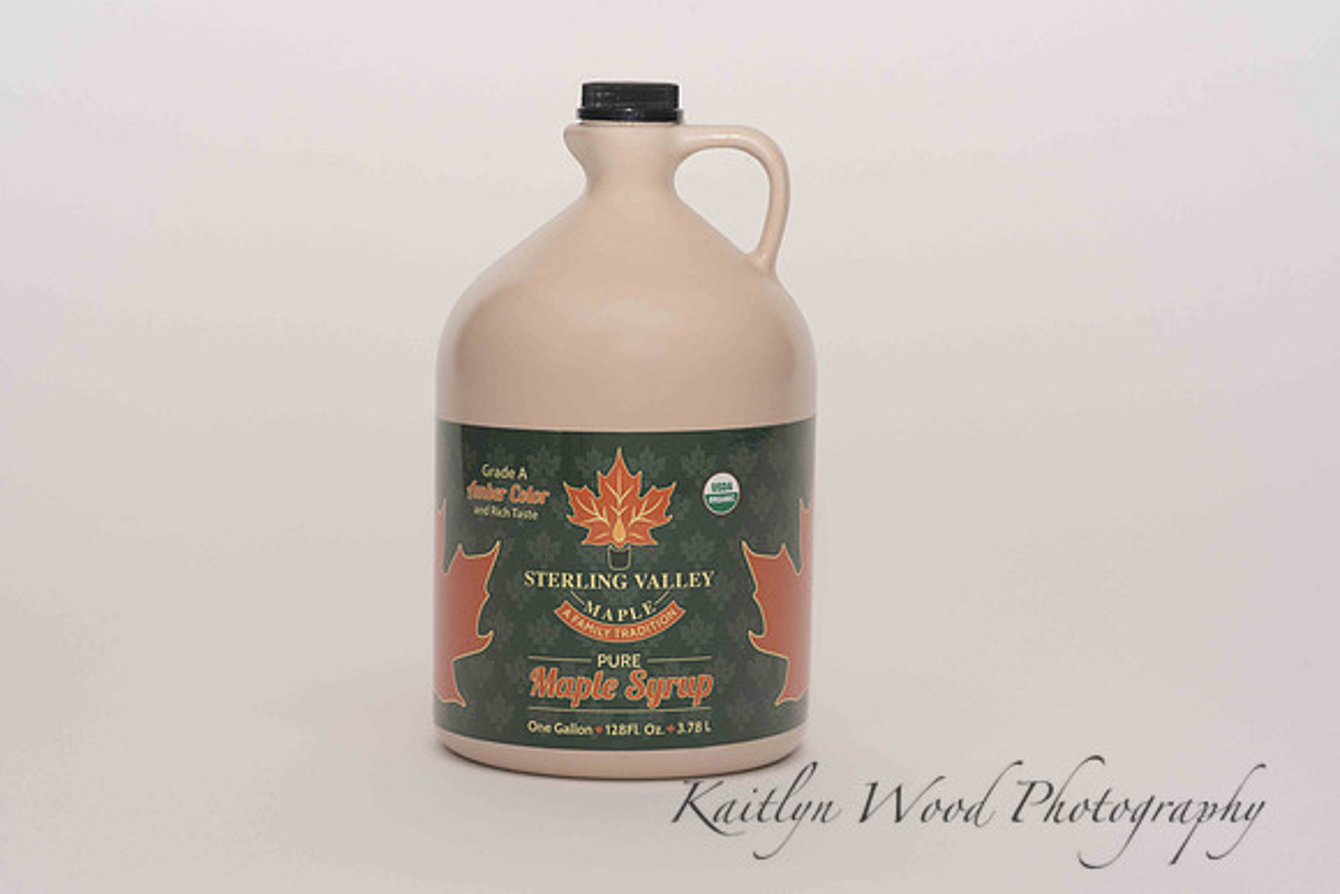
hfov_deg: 23.8
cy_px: 447
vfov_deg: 16.0
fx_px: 3186
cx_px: 670
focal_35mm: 86
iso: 400
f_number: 13
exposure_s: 1/100
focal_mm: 85
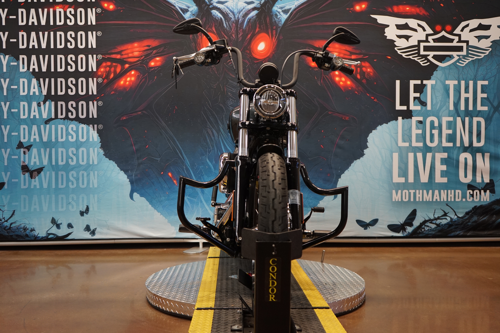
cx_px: 250
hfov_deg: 57.2
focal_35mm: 33
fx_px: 458
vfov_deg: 40.0
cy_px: 166
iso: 1000
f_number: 4
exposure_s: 1/160
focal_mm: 33
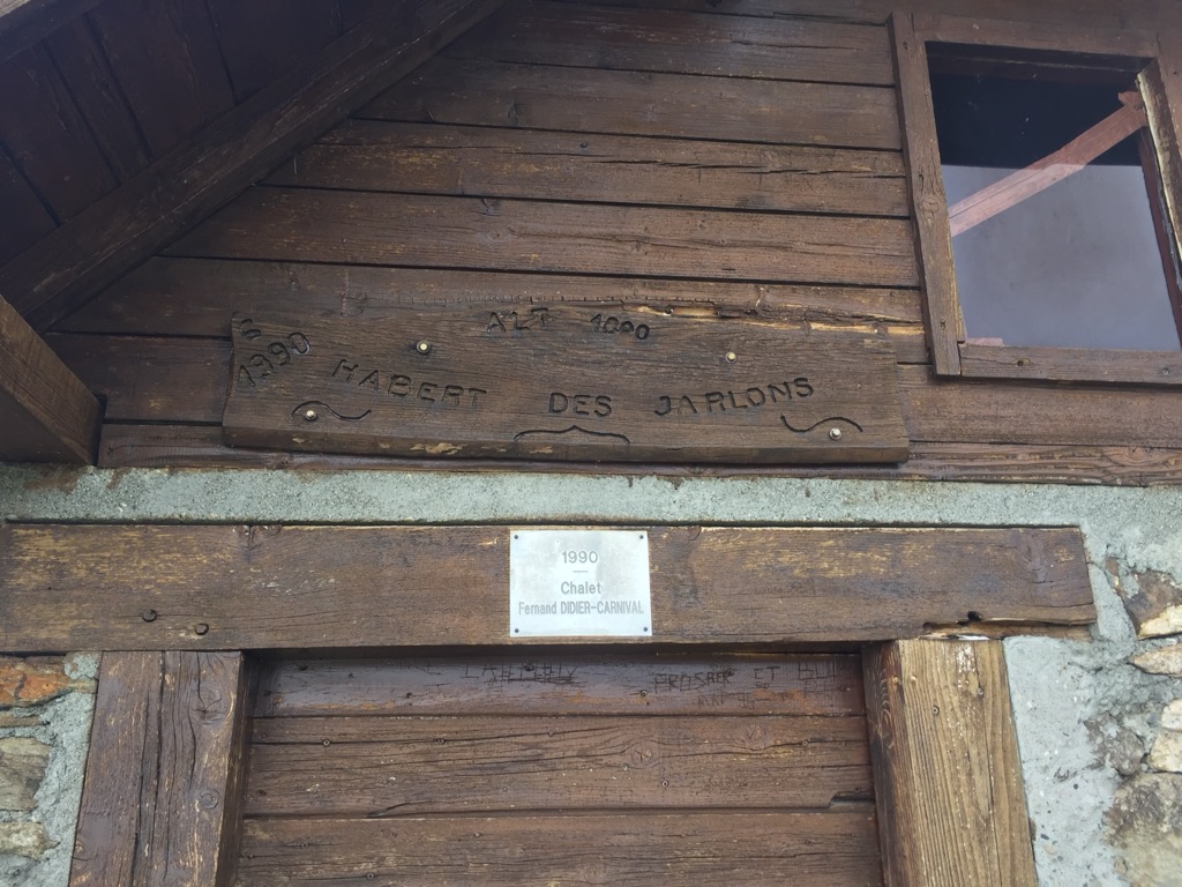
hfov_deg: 61.7
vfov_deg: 48.2
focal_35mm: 29
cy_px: 444
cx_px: 591
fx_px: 990
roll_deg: -1.4
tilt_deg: +18.8
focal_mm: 4.15
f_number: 2.2
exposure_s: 1/196
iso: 32
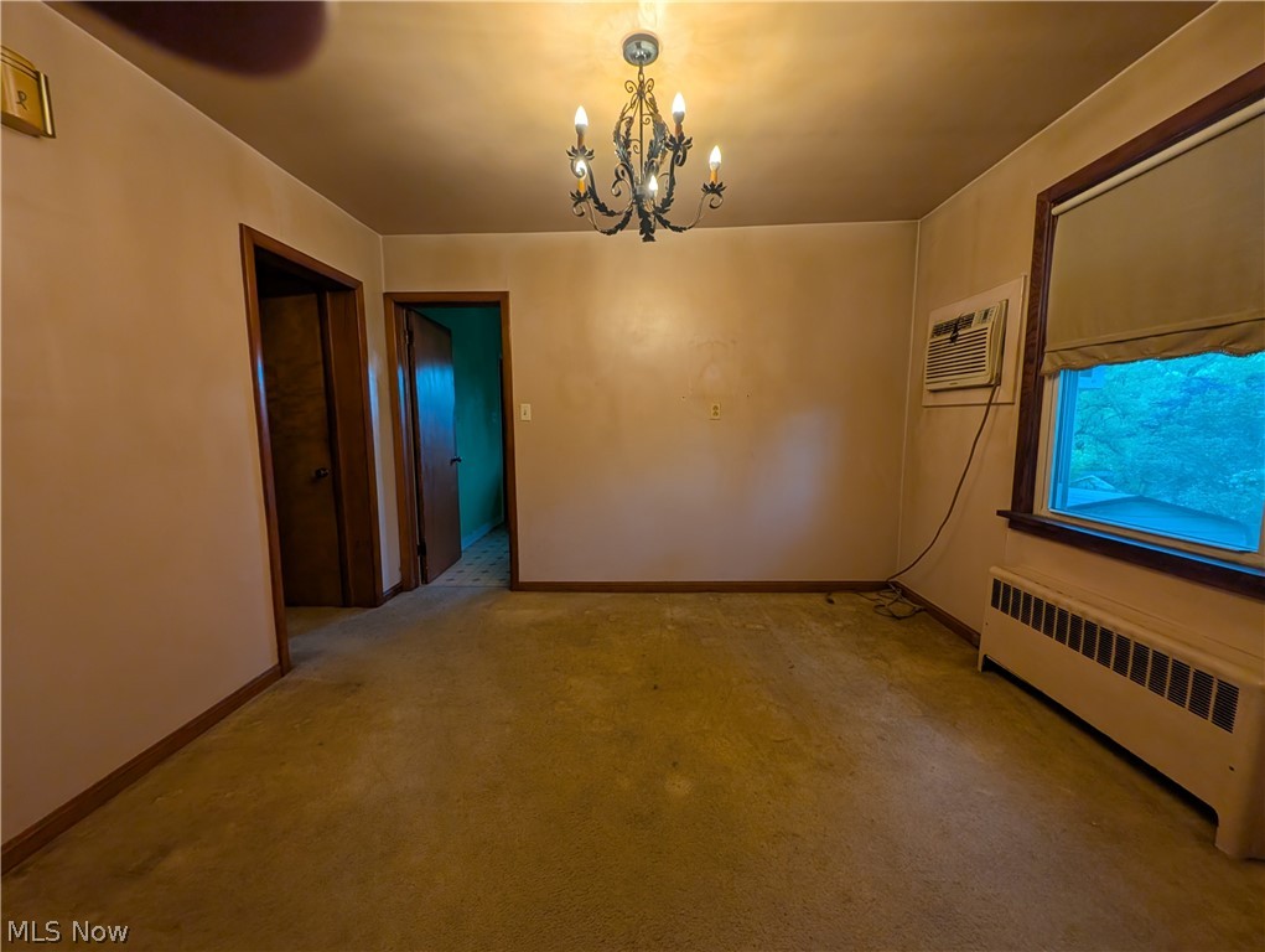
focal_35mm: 12
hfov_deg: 110.5
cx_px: 632
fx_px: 439
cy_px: 476
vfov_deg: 94.6
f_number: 1.95
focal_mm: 2.23
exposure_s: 1/40
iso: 63
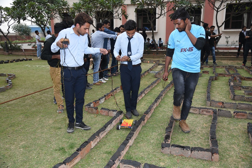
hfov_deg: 61.9
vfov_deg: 43.6
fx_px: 210
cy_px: 84
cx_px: 126
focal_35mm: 30
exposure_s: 1/125
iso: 1600
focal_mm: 30
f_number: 5
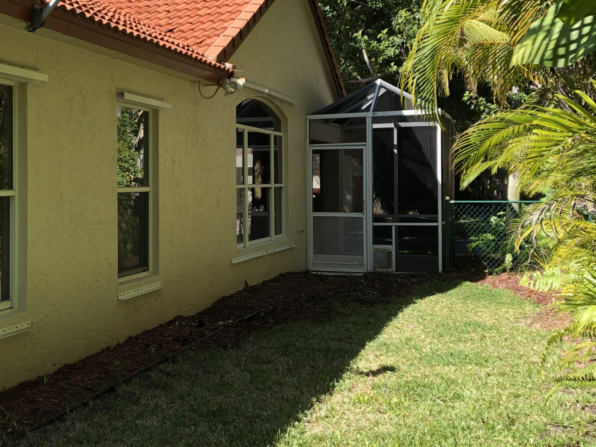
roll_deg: +0.9
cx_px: 176
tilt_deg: -0.5
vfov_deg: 29.1
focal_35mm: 50
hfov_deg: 37.6
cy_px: 193
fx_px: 861
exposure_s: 1/521
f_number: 1.8
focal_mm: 3.99
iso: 20
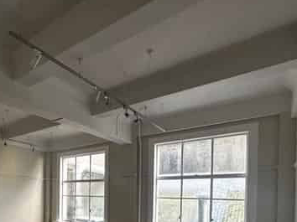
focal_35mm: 26
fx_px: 223
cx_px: 64
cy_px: 197
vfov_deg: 47.9
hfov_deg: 62.3
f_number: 2.2
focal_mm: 2.22
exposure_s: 1/99
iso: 200
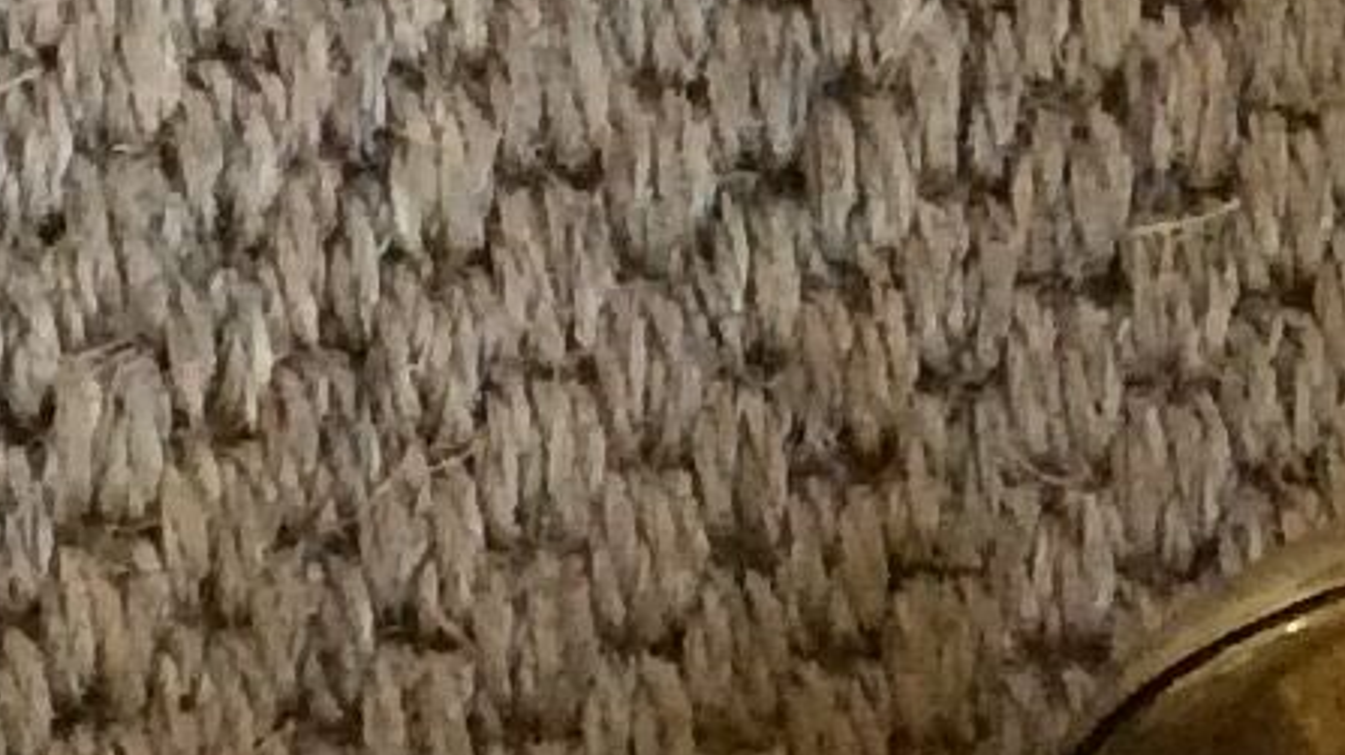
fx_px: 7201
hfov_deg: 10.6
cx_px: 57
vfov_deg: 5.5
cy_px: 2575
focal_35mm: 202
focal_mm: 3.3
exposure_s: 1/20
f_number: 2.4
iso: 250
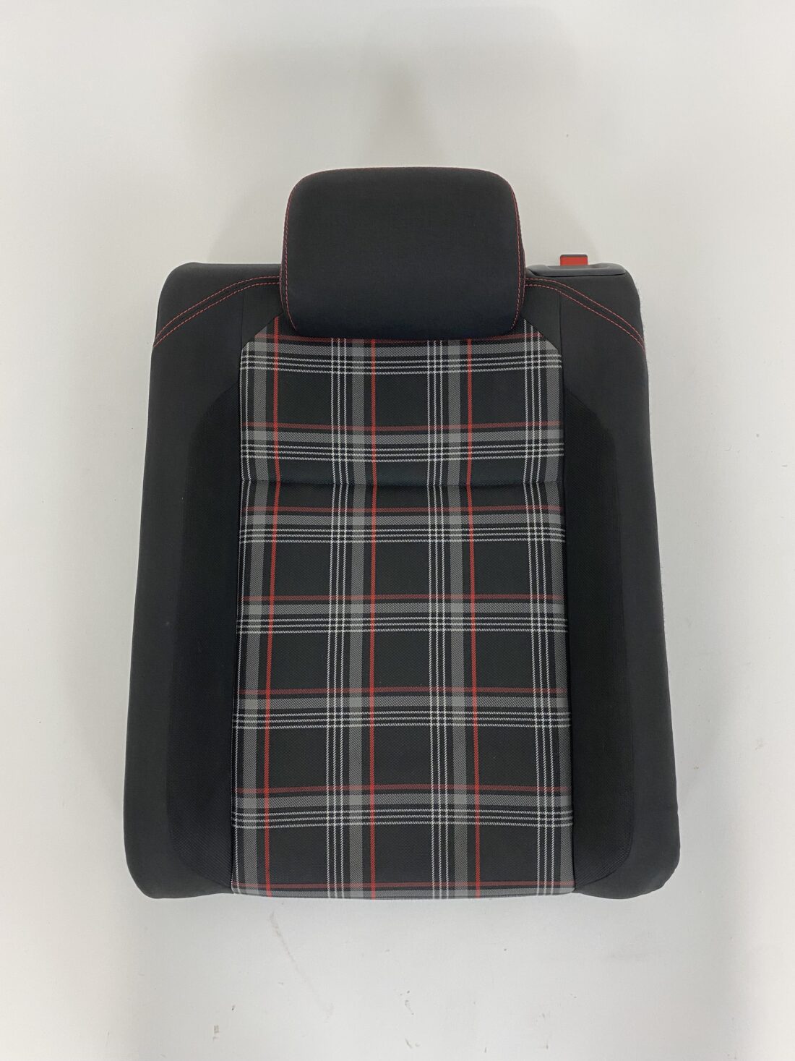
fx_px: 796
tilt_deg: -78.3
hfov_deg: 53.1
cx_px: 398
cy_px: 530
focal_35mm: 26
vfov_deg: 67.3
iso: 64
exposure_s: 1/50
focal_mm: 4.25
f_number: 1.8
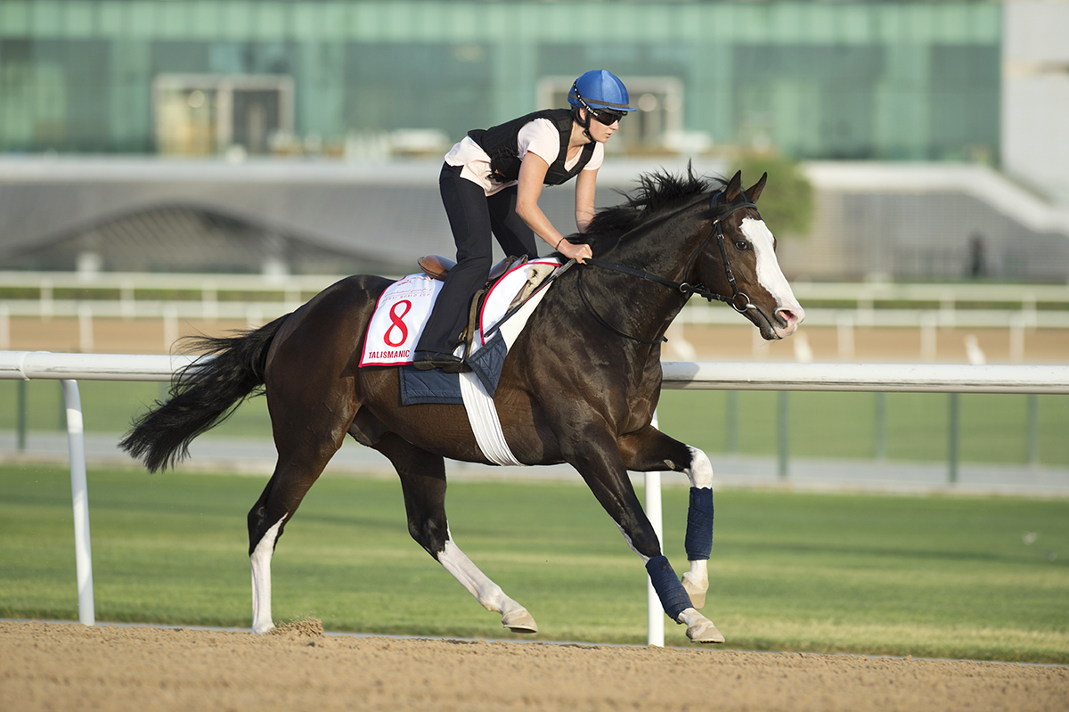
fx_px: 8904
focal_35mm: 300
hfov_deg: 6.9
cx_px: 534
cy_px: 356
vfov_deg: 4.6
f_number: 4.5
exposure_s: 1/1250
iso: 200
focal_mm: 300
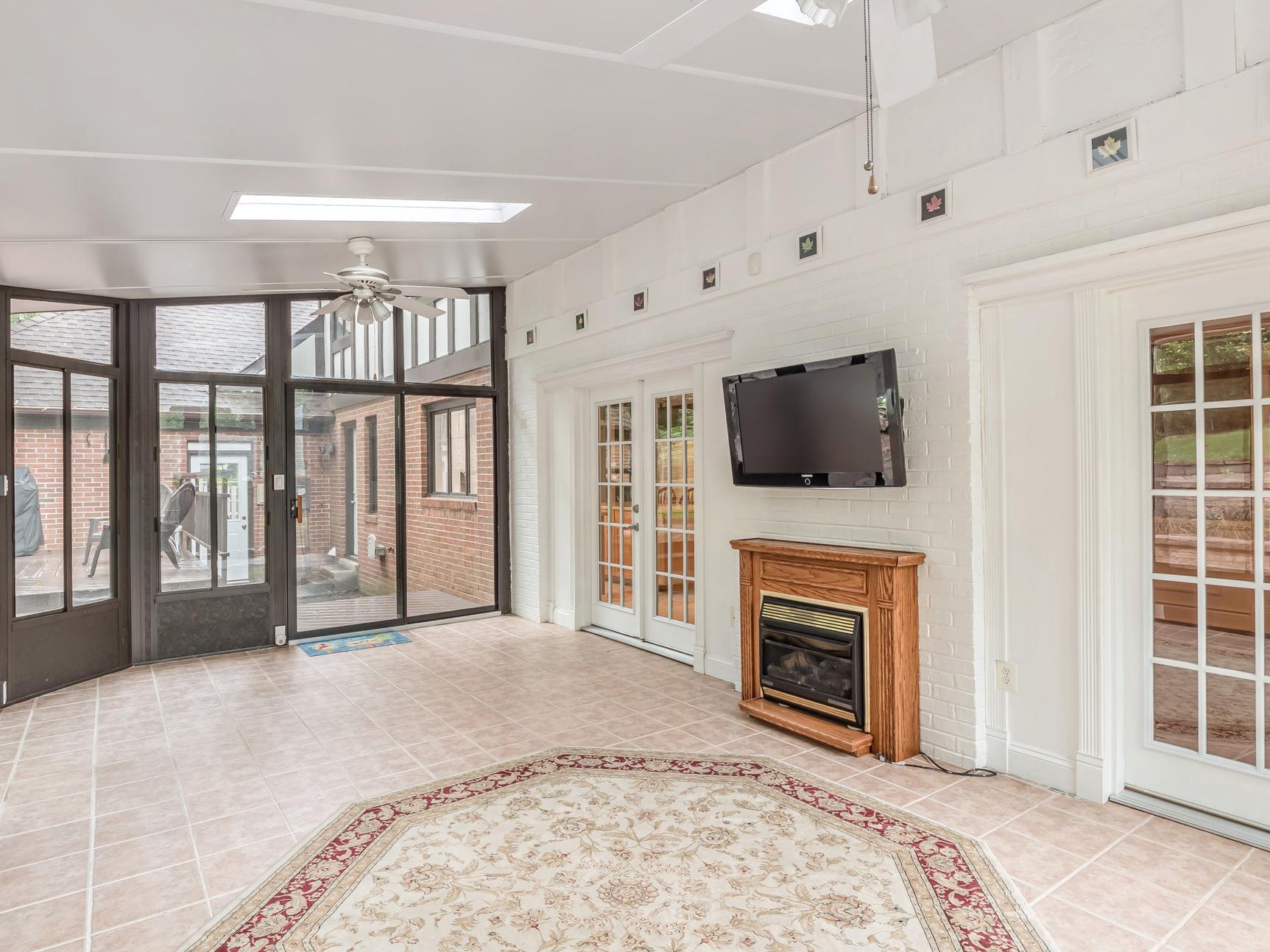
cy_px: 466
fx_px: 697
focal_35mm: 19
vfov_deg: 68.7
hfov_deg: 84.7
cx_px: 624
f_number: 5
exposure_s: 1/30
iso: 100
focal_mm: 8
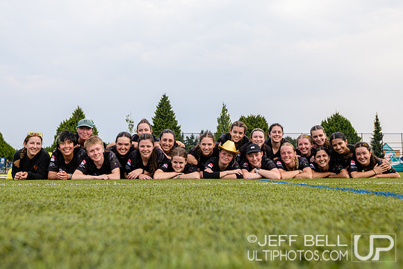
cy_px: 125
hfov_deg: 51.4
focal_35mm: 37
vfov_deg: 35.6
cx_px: 202
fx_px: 418
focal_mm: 35
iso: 160
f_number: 5.6
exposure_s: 1/320
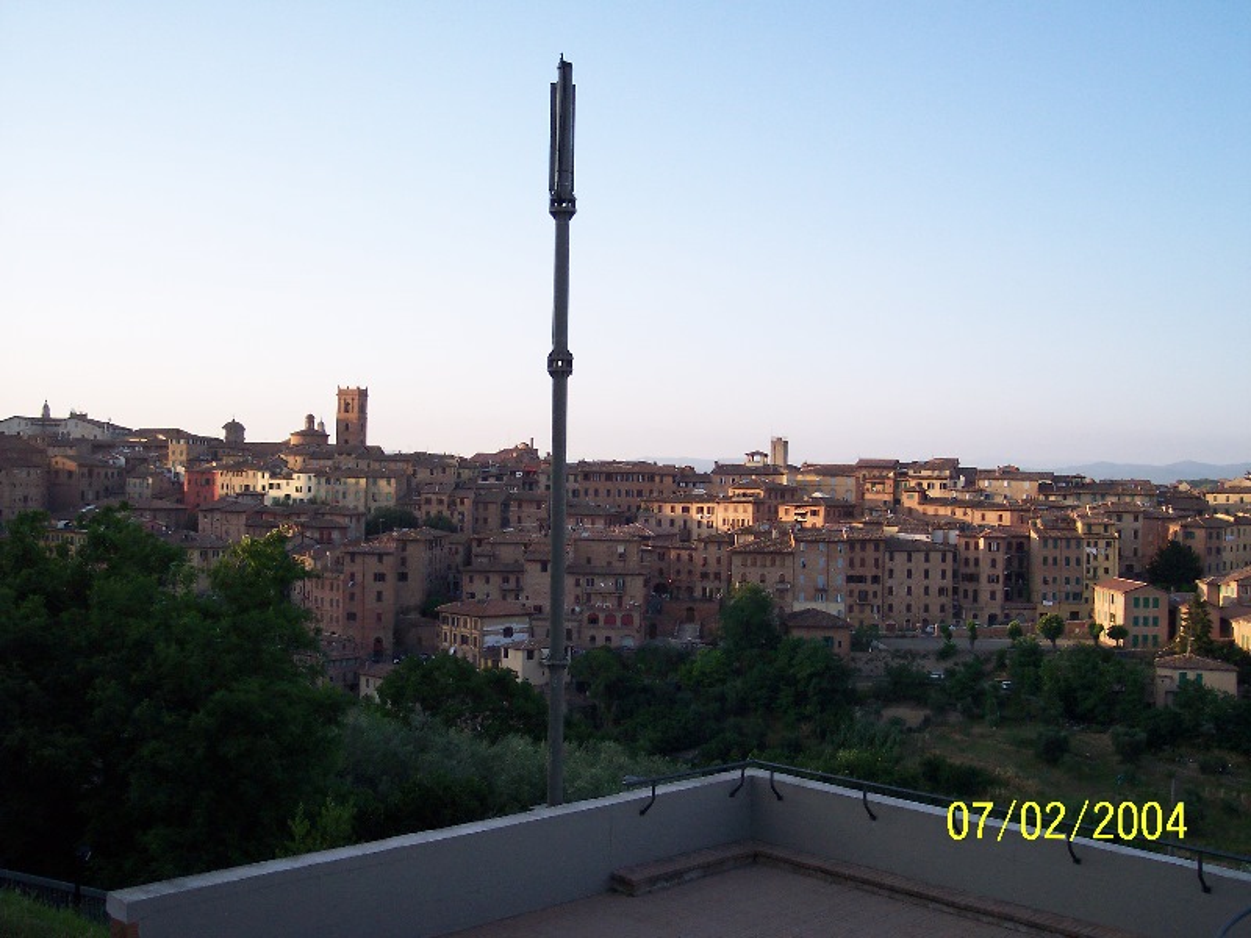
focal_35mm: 38
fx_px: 1373
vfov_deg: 37.7
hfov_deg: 49.0
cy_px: 469
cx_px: 626
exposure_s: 1/700
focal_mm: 8
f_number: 2.8
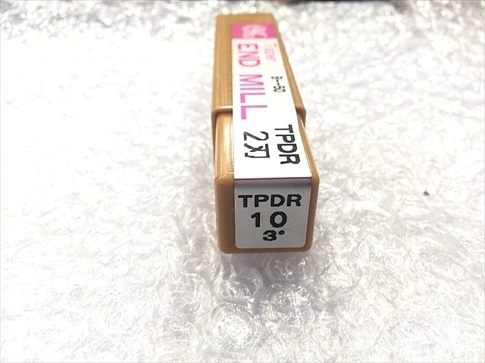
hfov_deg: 61.7
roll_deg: +2.1
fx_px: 406
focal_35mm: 29
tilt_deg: -35.0
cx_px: 242
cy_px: 182
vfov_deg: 48.2
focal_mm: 4.15
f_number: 2.2
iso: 125
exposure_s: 1/30
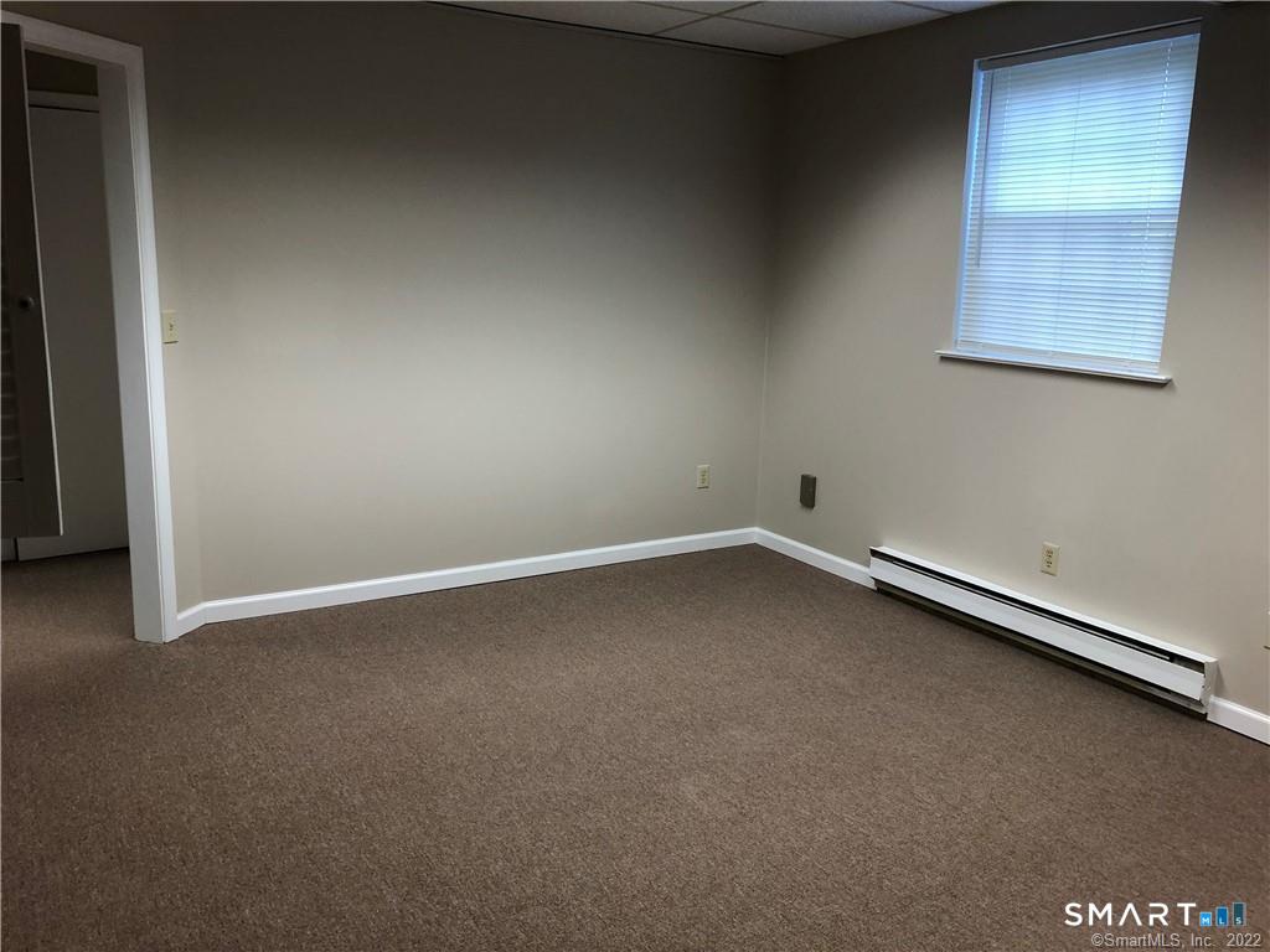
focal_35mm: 28
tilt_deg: -9.7
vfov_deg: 49.7
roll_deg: -0.2
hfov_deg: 63.4
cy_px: 476
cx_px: 635
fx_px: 1027
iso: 25
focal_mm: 4
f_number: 1.8
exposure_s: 1/40
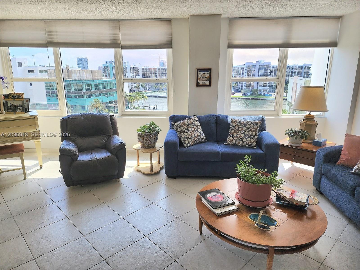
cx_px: 180
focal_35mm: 23
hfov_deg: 73.9
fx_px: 239
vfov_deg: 58.9
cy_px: 135
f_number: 1.8
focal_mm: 6.4
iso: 25
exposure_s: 1/182
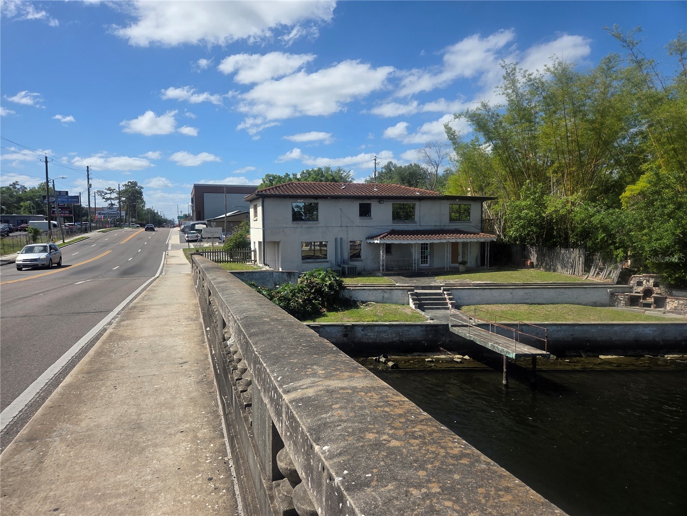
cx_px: 344
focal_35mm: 23
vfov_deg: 58.9
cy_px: 258
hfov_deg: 73.9
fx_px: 456
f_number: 1.8
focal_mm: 5.4
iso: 80
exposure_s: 1/6034
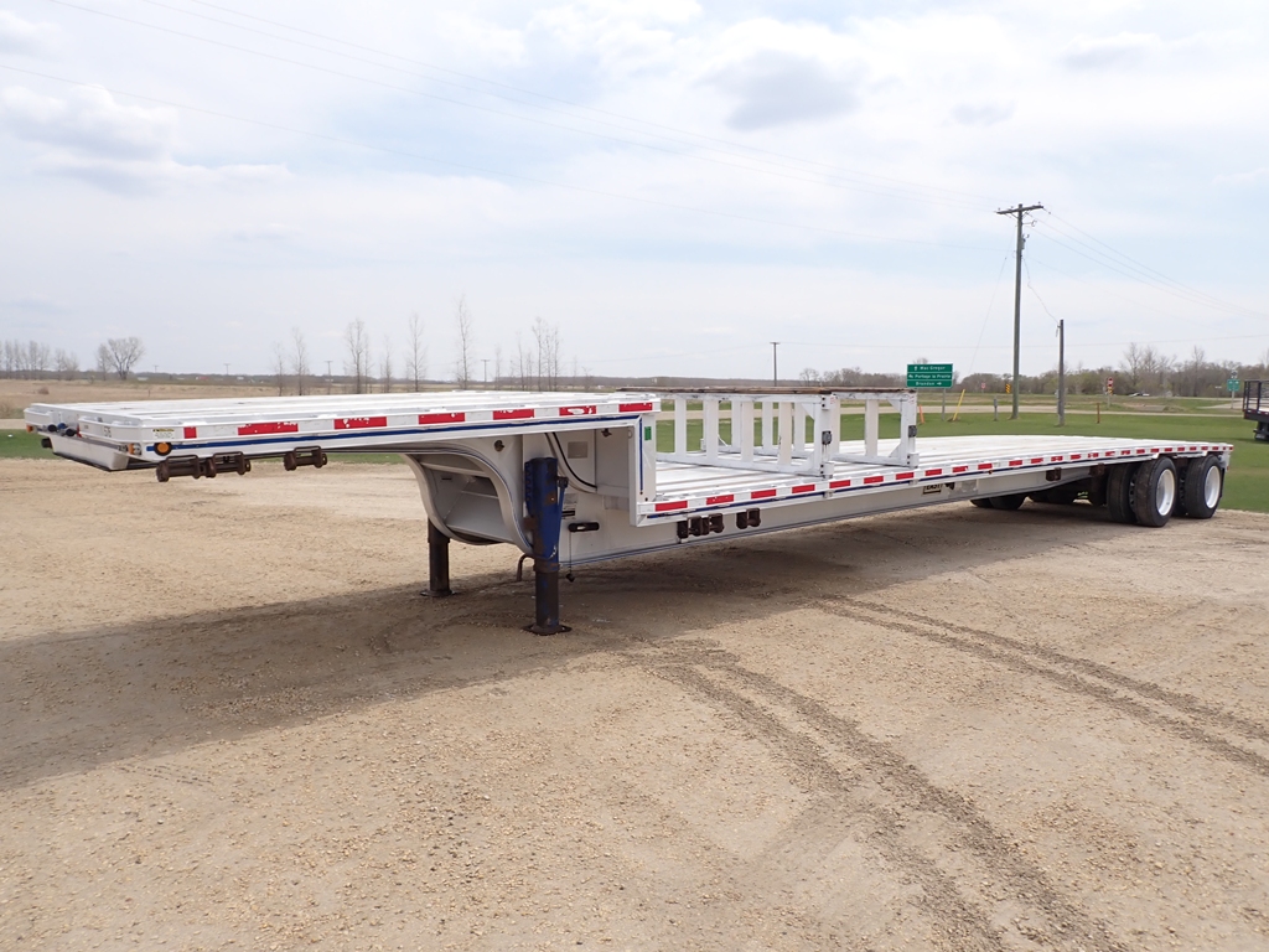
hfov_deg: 69.4
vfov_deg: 54.9
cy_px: 476
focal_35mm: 25
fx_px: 916
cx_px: 634
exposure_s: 1/160
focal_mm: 4.5
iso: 100
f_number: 8
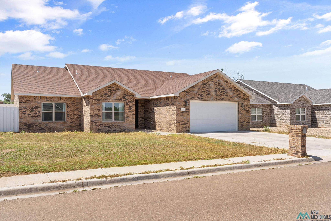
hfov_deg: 60.6
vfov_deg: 42.6
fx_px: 283
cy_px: 110
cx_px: 166
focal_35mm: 31
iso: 100
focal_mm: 30.8
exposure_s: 1/13
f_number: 22
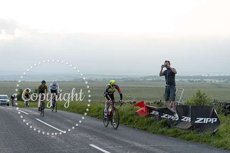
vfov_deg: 19.5
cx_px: 115
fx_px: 447
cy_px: 76
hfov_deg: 28.8
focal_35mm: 70
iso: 400
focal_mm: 70
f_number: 3.2
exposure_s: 1/1250
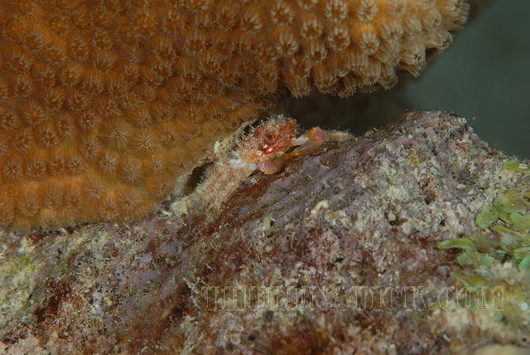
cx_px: 265
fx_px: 2321
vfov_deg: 8.7
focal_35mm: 158
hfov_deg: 13.0
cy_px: 178
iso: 100
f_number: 22
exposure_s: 1/250
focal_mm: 105
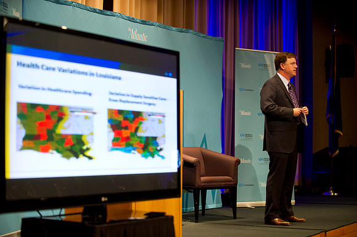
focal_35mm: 70
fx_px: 694
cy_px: 118
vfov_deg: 19.4
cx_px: 178
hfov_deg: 28.9
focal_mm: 70
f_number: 2.8
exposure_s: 1/250
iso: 2500
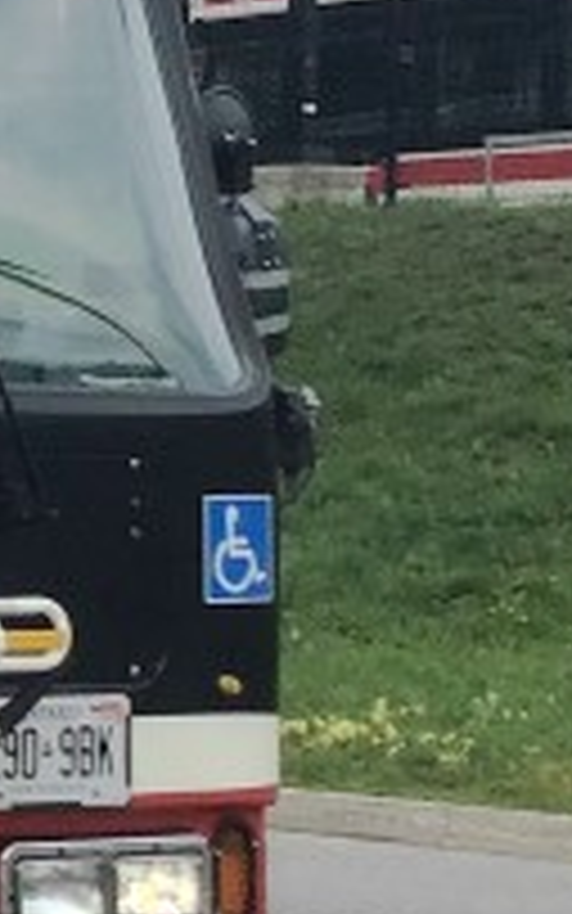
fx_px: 4137
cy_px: 288
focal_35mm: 166
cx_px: -1167
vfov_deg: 12.6
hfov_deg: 7.0
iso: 25
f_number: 2.4
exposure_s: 1/823
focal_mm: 3.3
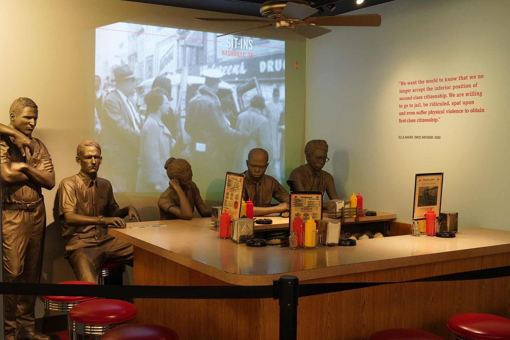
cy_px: 170
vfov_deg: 35.1
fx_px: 538
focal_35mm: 38
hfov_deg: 50.7
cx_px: 255
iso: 8000
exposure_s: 1/80
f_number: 8
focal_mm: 38
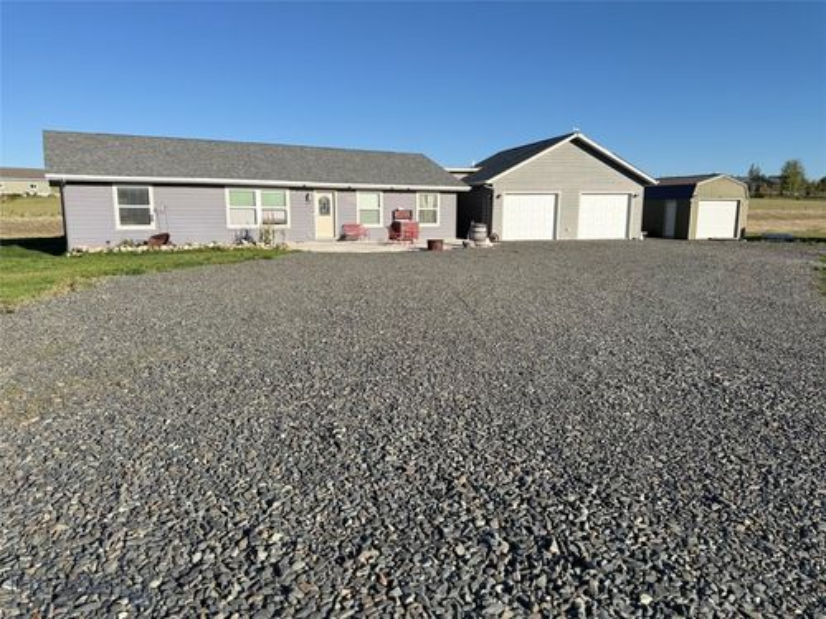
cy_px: 310
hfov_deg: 71.6
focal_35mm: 24
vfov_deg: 56.8
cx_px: 413
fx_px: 573
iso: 80
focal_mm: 6.76
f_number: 1.78
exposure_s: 1/4673
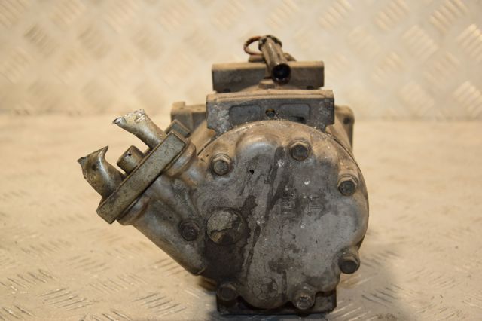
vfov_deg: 17.5
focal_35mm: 78
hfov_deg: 26.0
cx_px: 241
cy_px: 160
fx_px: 1044
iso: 800
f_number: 5
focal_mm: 52
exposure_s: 1/160
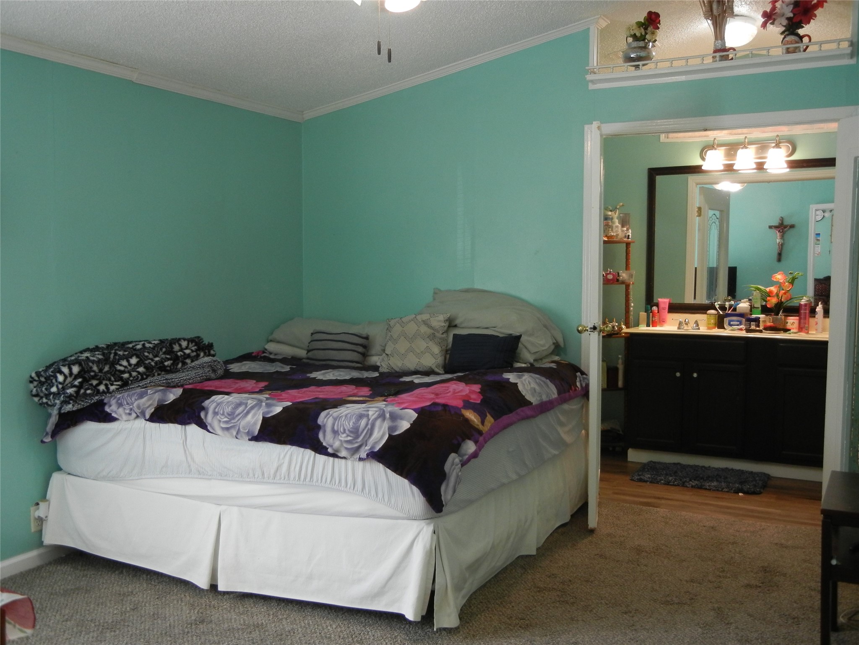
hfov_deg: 54.0
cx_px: 430
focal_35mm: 34
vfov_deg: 41.8
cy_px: 322
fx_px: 844
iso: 302
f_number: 3.6
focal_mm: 6.2
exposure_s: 1/30
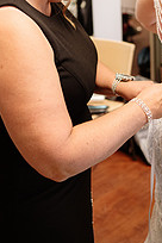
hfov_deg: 25.5
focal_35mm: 53
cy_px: 13
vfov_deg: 34.8
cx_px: 63
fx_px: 358
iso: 1250
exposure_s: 1/320
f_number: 2.2
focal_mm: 24
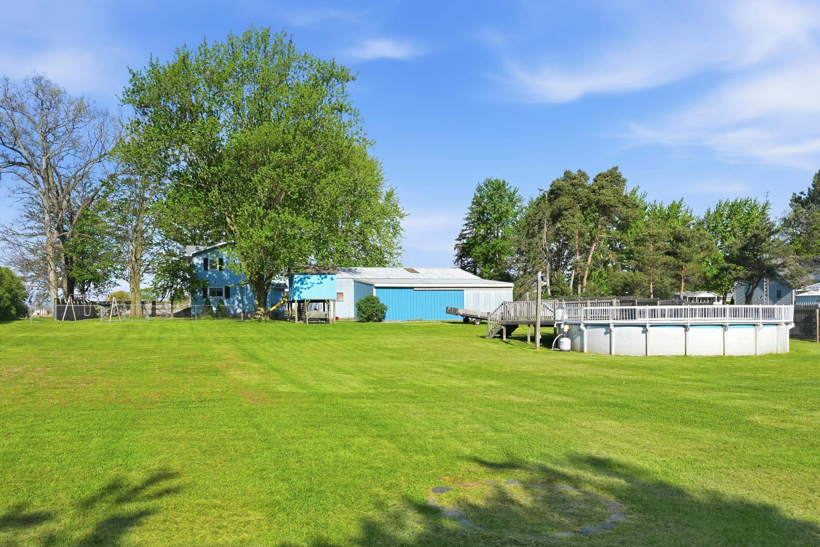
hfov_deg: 64.6
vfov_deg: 45.7
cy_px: 274
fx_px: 649
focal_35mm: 28
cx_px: 410
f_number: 5
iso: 800
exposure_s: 1/4000
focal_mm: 19
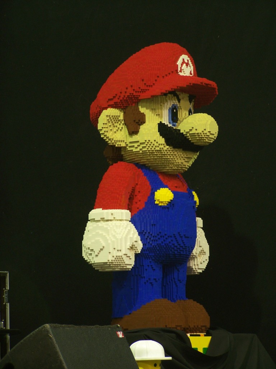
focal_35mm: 139
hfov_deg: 10.7
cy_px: 184
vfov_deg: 14.2
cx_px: 138
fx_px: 1478
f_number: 3.2
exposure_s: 1/2
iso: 80
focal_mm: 23.1
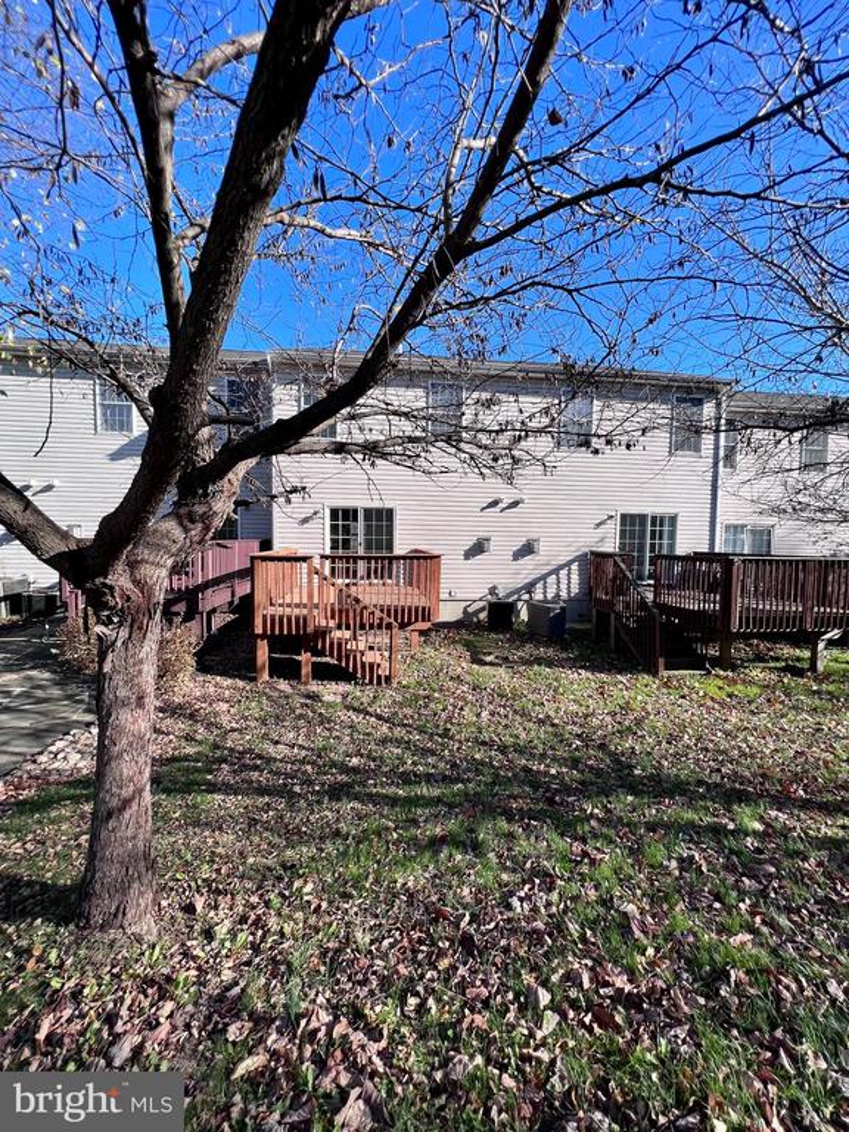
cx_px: 424
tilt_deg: -2.9
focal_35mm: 13
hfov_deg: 89.9
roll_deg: -0.8
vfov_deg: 106.2
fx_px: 425
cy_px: 566
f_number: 1.8
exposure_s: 1/1033
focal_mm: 1.57
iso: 32
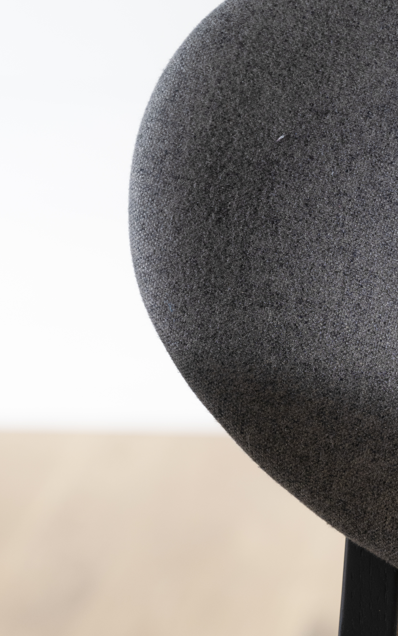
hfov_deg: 8.6
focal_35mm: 152
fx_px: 2638
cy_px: 498
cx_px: 399
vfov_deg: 13.7
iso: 200
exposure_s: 1/60
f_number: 4
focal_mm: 70
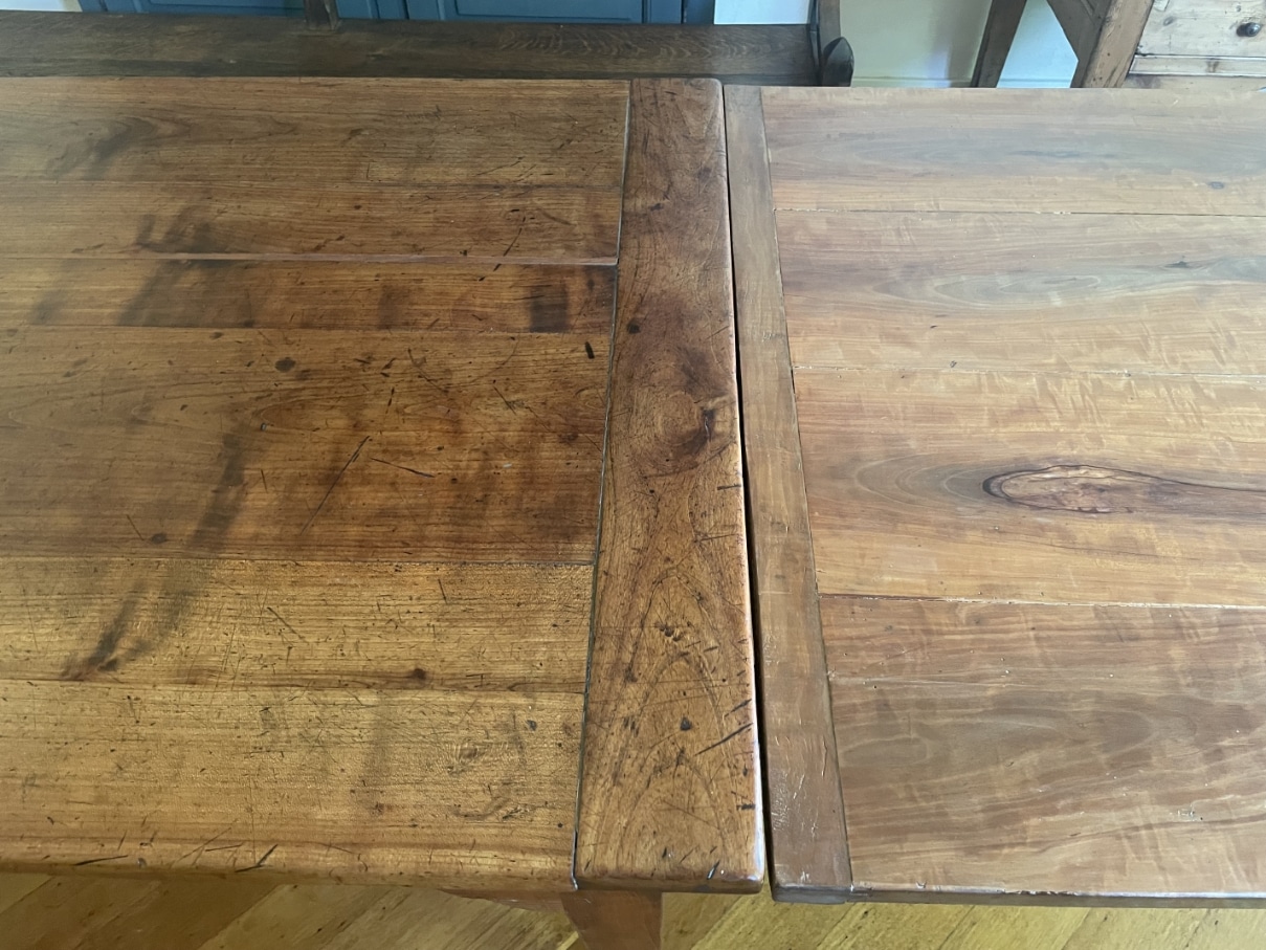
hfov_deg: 67.3
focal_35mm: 26
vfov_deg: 53.1
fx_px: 951
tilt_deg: -48.8
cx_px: 633
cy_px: 475
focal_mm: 4.2
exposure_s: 1/50
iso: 500
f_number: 1.6
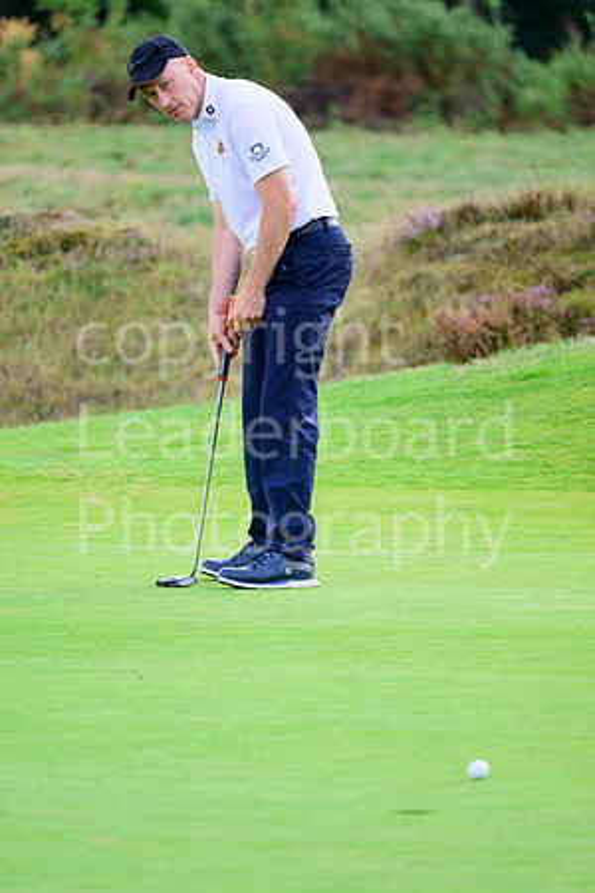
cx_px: 298
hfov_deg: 3.9
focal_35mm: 350
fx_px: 8676
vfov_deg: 5.9
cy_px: 446
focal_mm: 350
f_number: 5.3
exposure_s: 1/1250
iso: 800
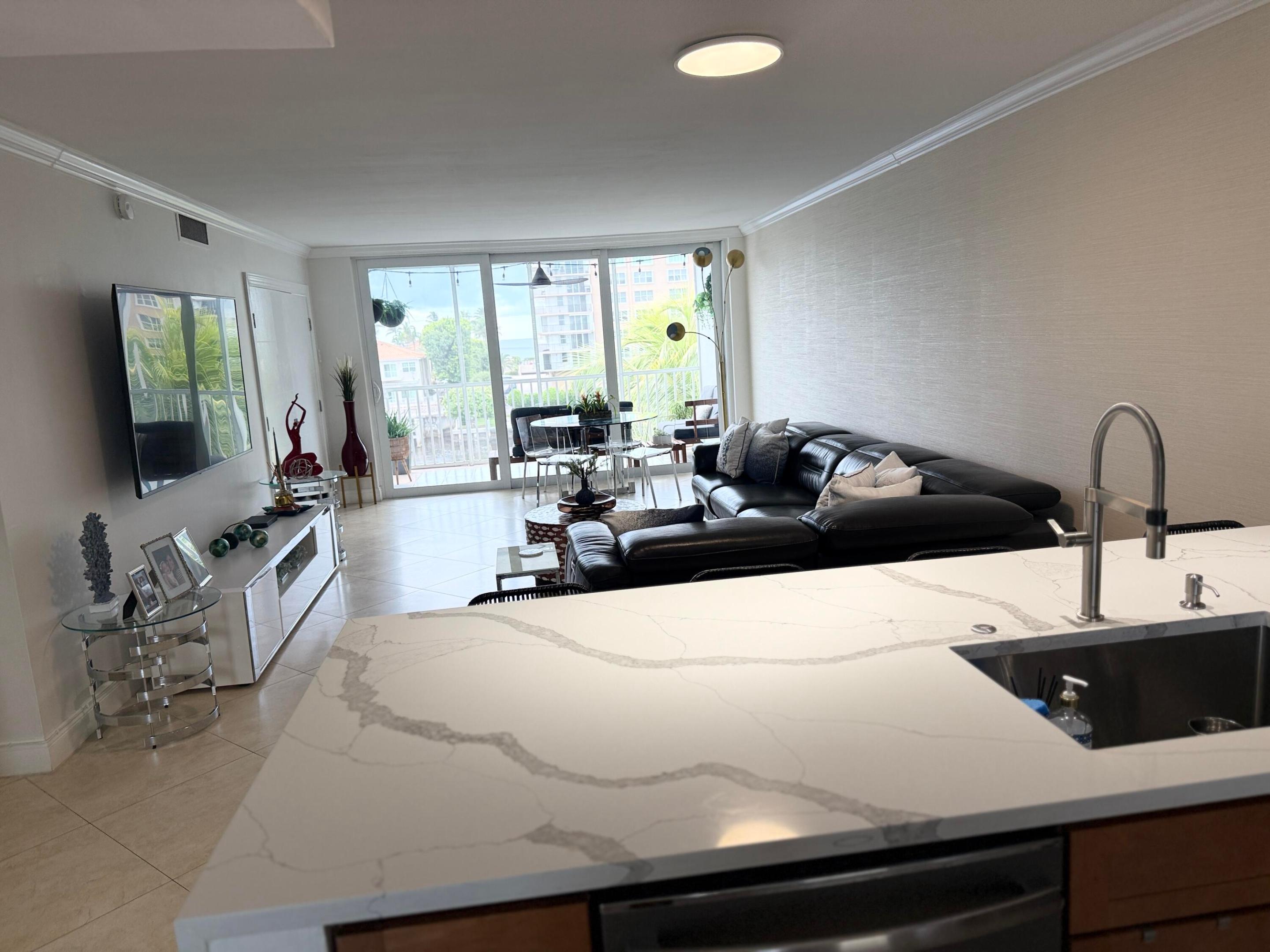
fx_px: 881
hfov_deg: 71.6
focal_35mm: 24
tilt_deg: -8.8
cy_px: 476
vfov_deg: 56.8
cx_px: 635
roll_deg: +3.5
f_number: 1.78
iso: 125
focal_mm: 6.76
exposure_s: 1/230
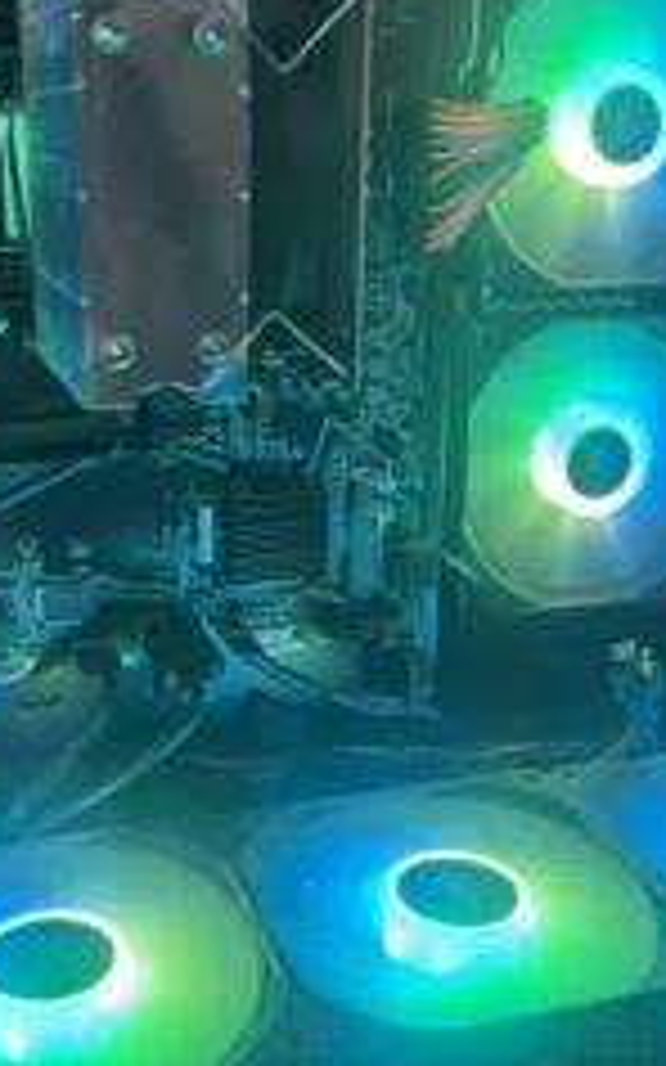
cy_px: 490
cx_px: 252
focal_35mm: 43
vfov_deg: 46.2
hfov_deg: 29.7
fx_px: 1250
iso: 400
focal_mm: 6.76
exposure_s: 1/60
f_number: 1.78
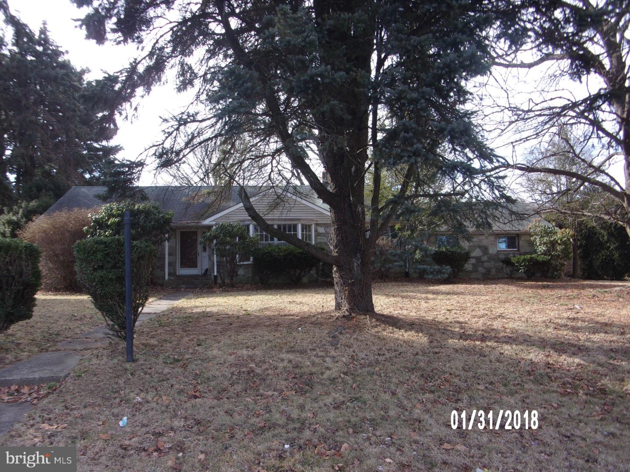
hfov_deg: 63.4
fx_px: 510
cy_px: 236
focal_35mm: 28
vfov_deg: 49.7
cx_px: 315
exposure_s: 1/200
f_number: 3.9
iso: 80
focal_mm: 5.1
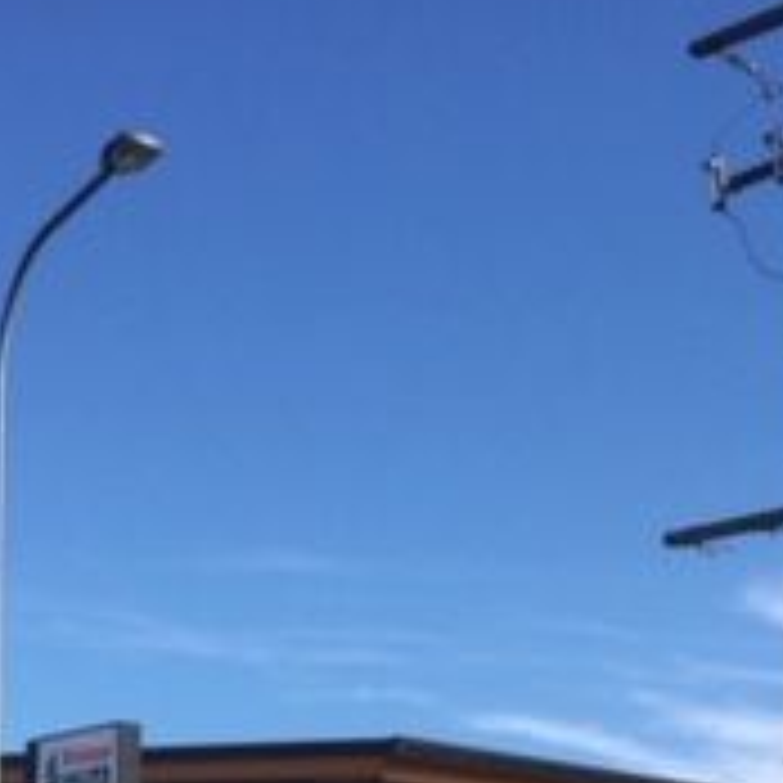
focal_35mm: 101
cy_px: 936
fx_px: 2585
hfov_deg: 17.2
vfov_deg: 16.5
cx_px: 243
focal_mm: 3.3
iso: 25
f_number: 2.4
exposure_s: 1/905
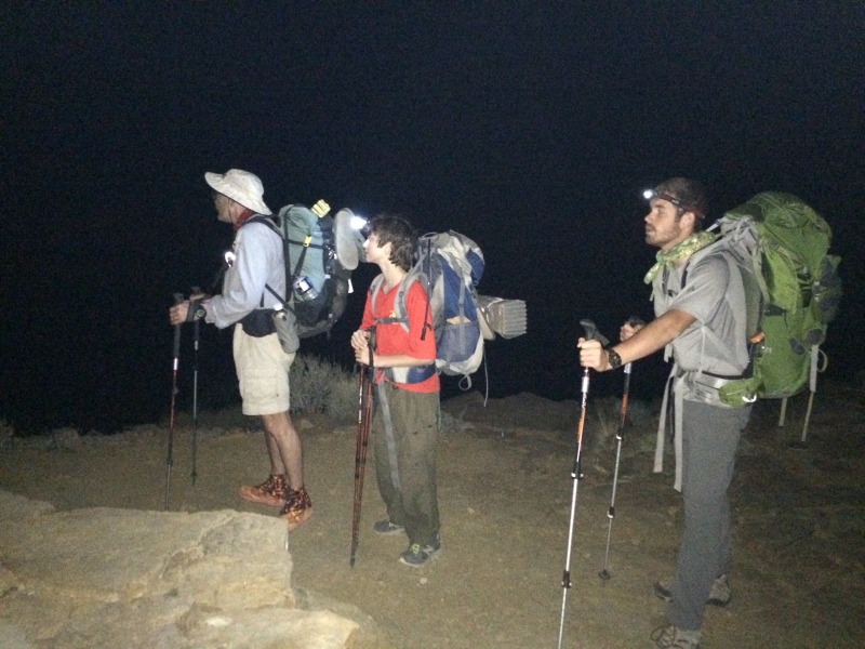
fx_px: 725
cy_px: 324
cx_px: 432
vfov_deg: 48.2
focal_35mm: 29
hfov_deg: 61.7
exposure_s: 1/16
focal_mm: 4.15
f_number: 2.2
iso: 2000
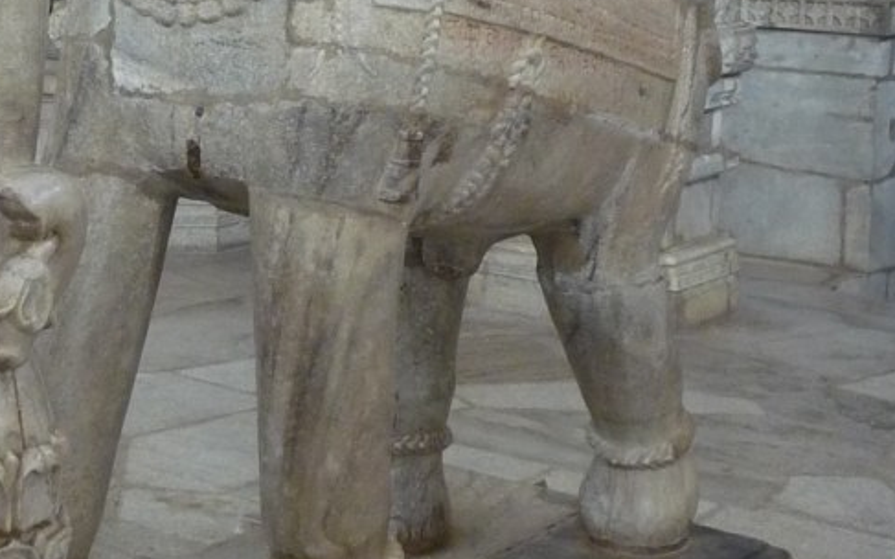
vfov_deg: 15.9
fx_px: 1975
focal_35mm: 81
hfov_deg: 25.2
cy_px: 61
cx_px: 213
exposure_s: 1/30
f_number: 2.8
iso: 250
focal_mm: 4.5
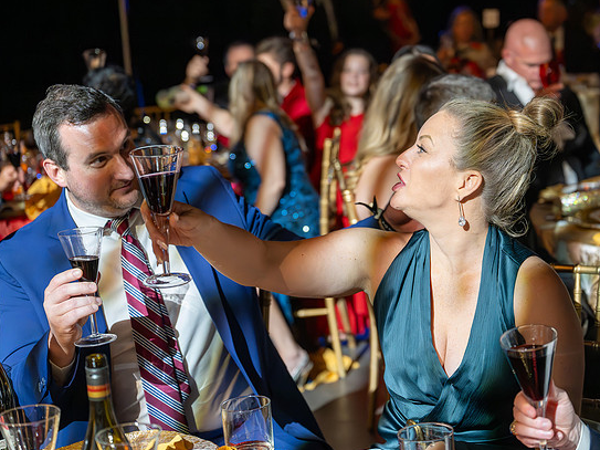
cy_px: 185
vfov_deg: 20.4
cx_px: 358
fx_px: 1248
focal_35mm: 72
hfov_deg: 27.0
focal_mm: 56
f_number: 3.2
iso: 7200
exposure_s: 1/400
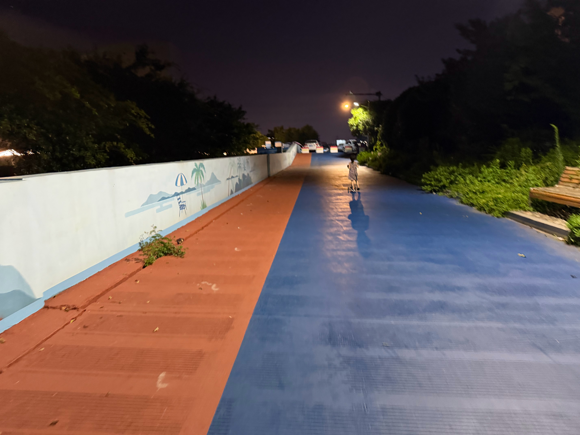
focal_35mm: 24
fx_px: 402
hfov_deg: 71.6
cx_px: 290
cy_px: 218
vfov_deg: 56.8
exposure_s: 1/33
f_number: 1.78
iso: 800
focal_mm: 6.76
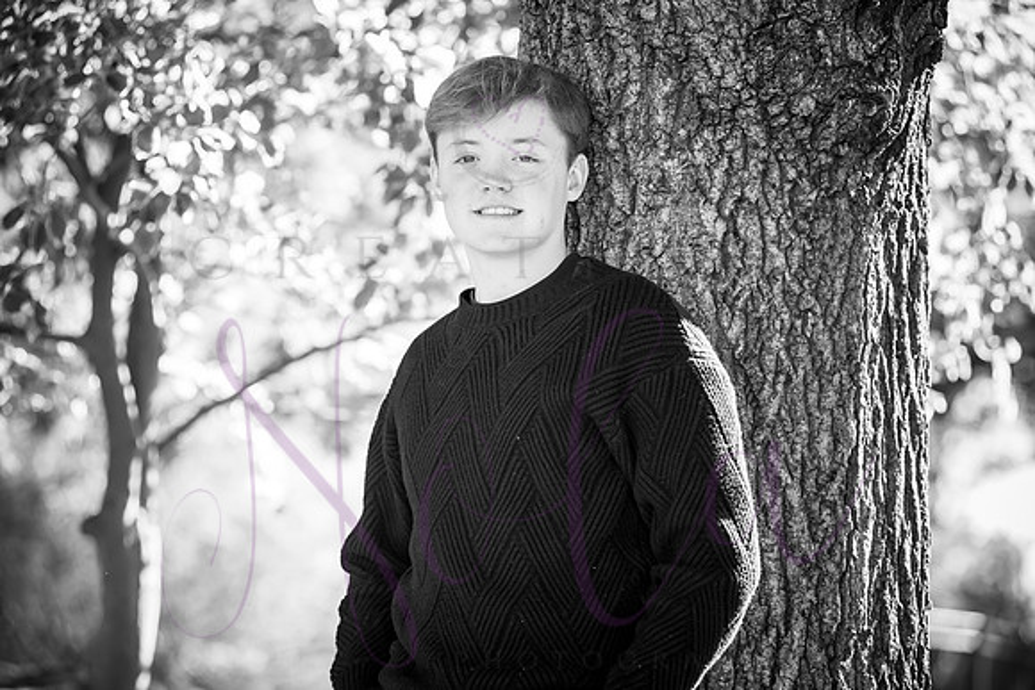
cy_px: 345
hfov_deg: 16.4
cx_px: 518
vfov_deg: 11.0
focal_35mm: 125
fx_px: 3594
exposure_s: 1/800
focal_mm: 125
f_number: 4.5
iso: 800
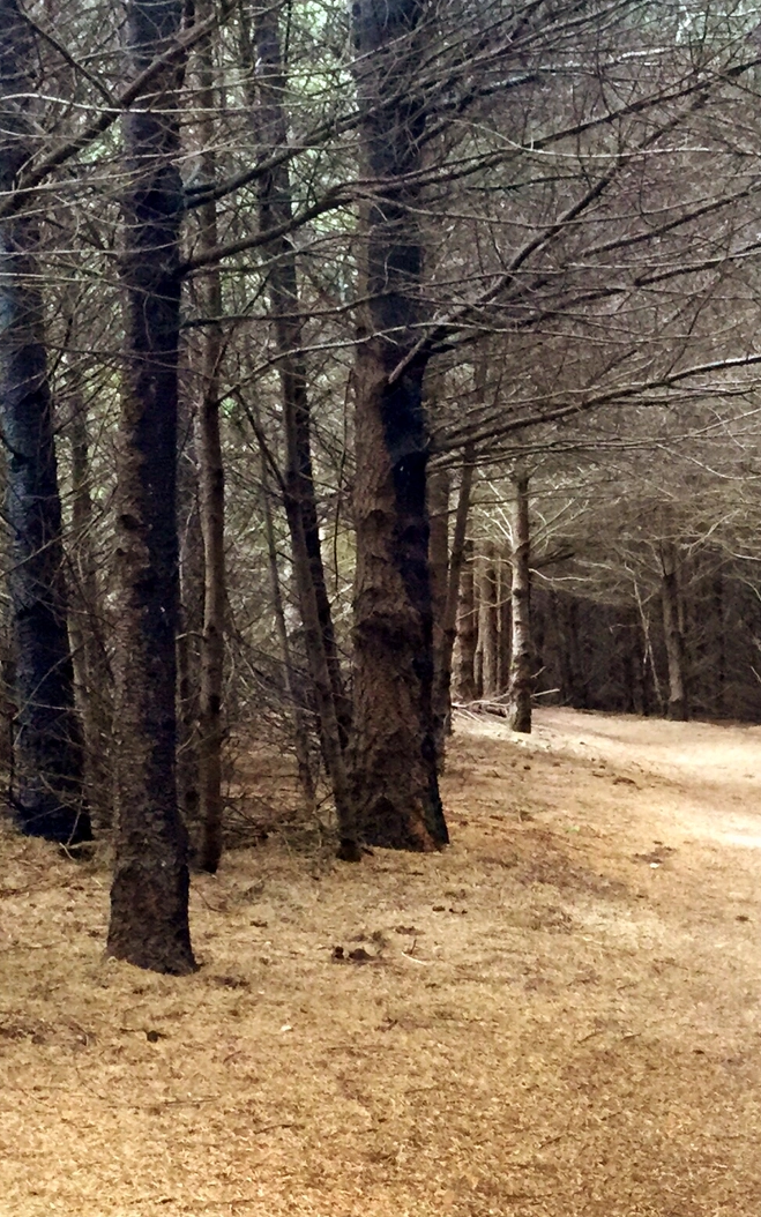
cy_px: 621
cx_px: 706
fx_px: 1393
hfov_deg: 29.1
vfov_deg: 47.2
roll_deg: +4.1
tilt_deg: +1.9
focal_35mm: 42
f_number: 2.2
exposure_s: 1/30
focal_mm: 4.15
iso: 250
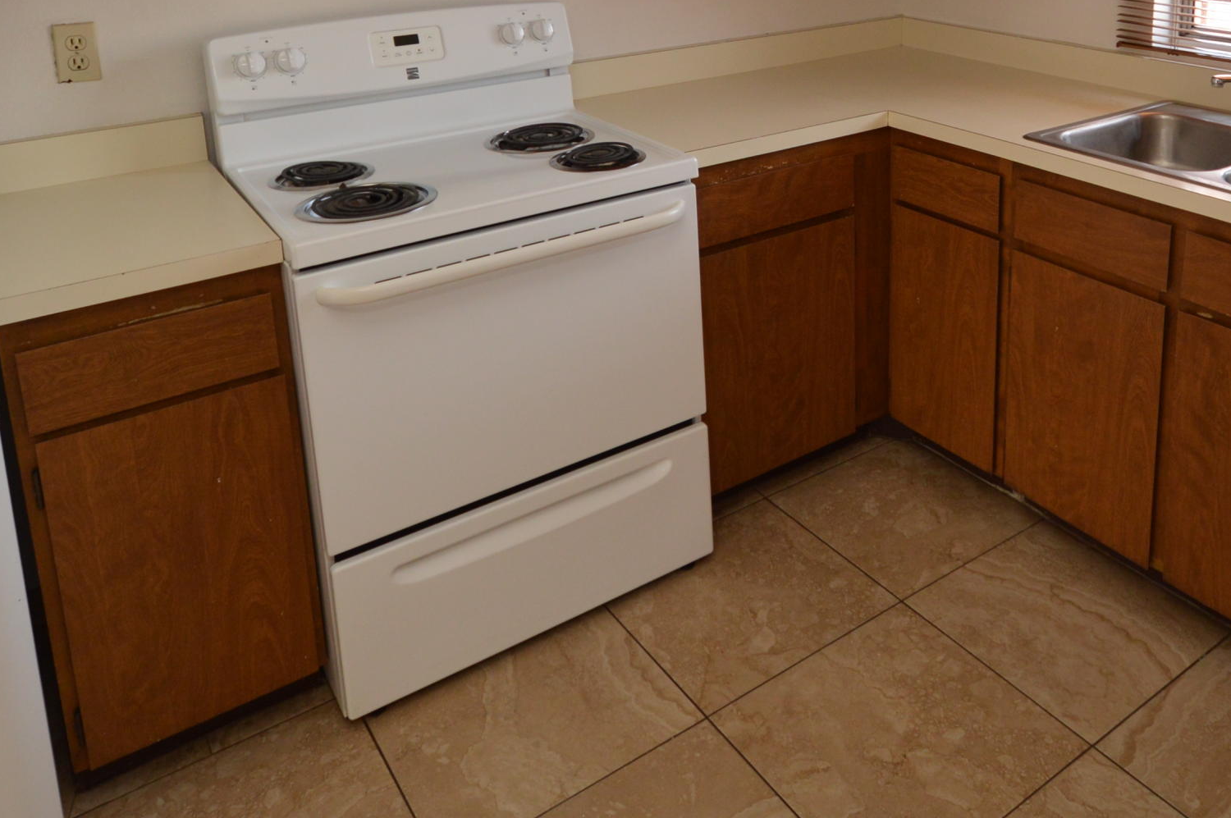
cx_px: 832
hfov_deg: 60.3
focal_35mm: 30
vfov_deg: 39.7
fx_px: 1025
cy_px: 54
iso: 400
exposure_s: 1/80
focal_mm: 10
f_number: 4.5
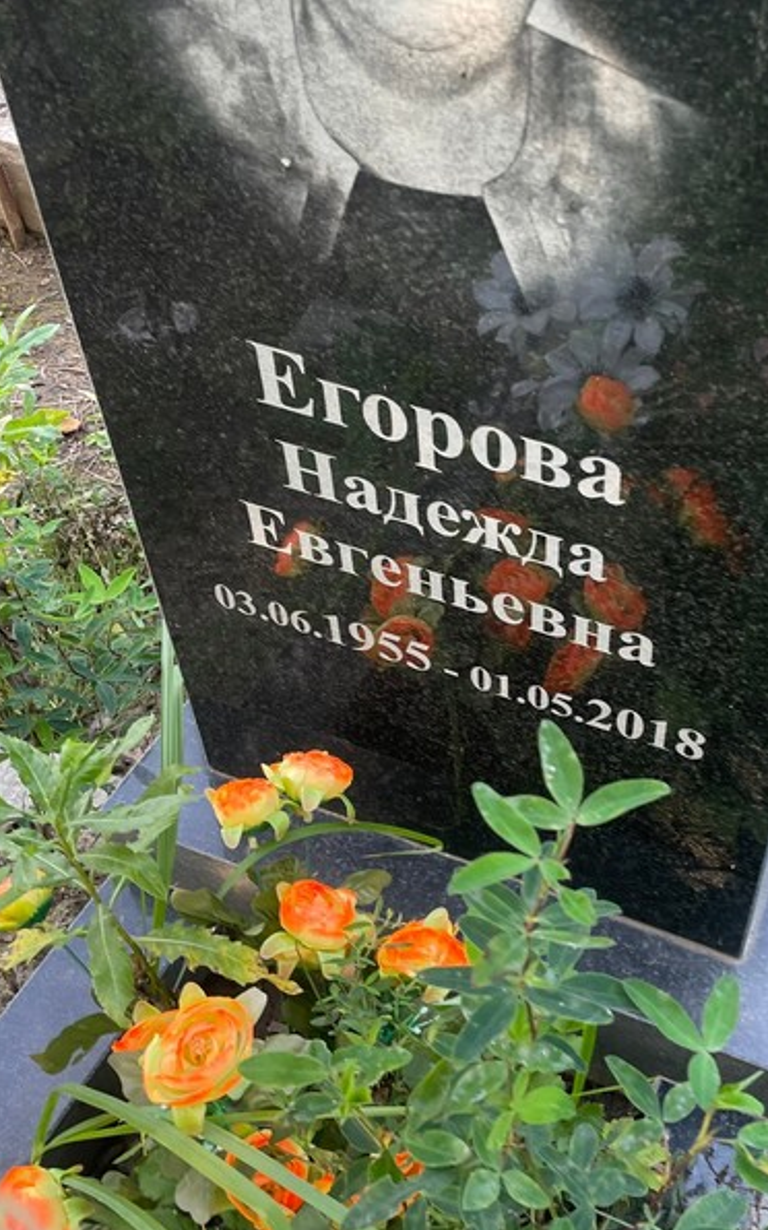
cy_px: 617
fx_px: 1240
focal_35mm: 37
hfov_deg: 33.6
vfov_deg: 52.8
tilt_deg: -52.8
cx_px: 590
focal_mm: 4.2
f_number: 1.6
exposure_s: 1/121
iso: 50
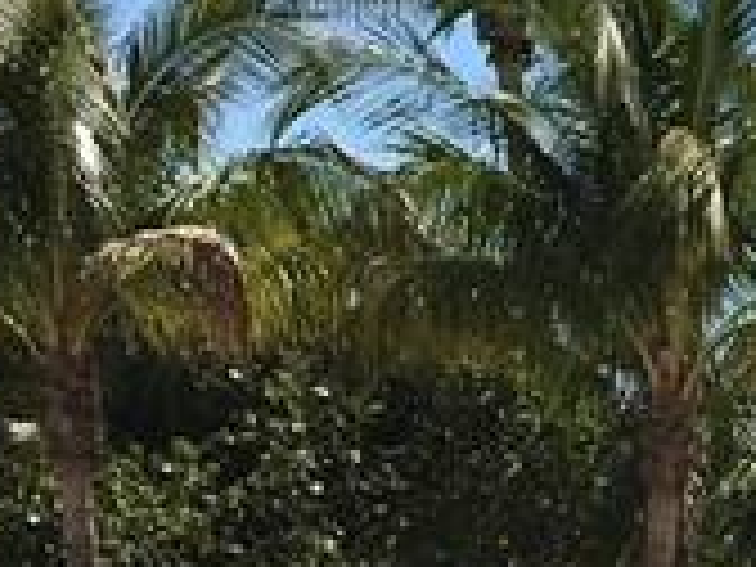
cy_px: 608
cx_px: 1588
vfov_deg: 8.3
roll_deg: -0.7
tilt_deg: -0.9
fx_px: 3866
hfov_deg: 10.2
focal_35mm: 177
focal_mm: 4.15
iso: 25
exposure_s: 1/1789
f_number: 2.2
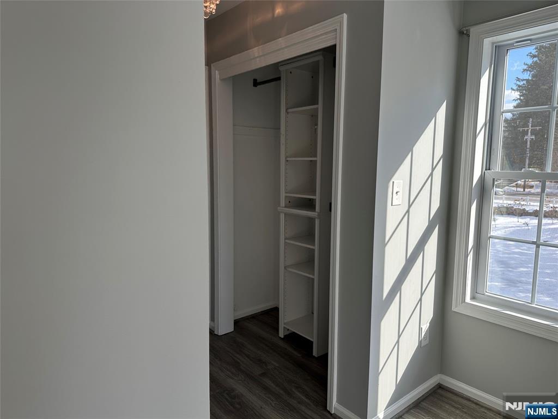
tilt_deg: -6.7
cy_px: 210
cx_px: 279
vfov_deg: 56.8
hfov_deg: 71.6
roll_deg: -0.3
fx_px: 387
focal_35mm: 24
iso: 80
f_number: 1.78
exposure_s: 1/477
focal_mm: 6.86
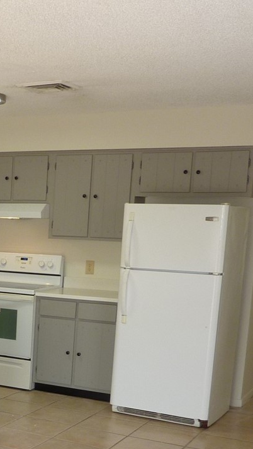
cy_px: 365
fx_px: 727
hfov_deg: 18.2
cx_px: -93
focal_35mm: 61
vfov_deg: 33.3
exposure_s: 1/30
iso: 100
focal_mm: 4.1
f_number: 3.3
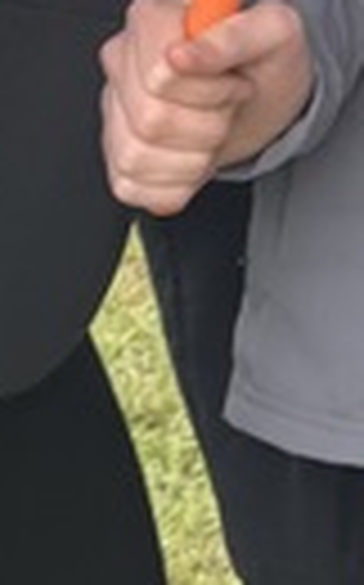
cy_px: -666
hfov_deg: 6.1
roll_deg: +3.0
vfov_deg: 9.6
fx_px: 3182
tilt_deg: -13.6
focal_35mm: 200
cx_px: 1047
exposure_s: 1/632
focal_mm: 6.76
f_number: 1.78
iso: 100
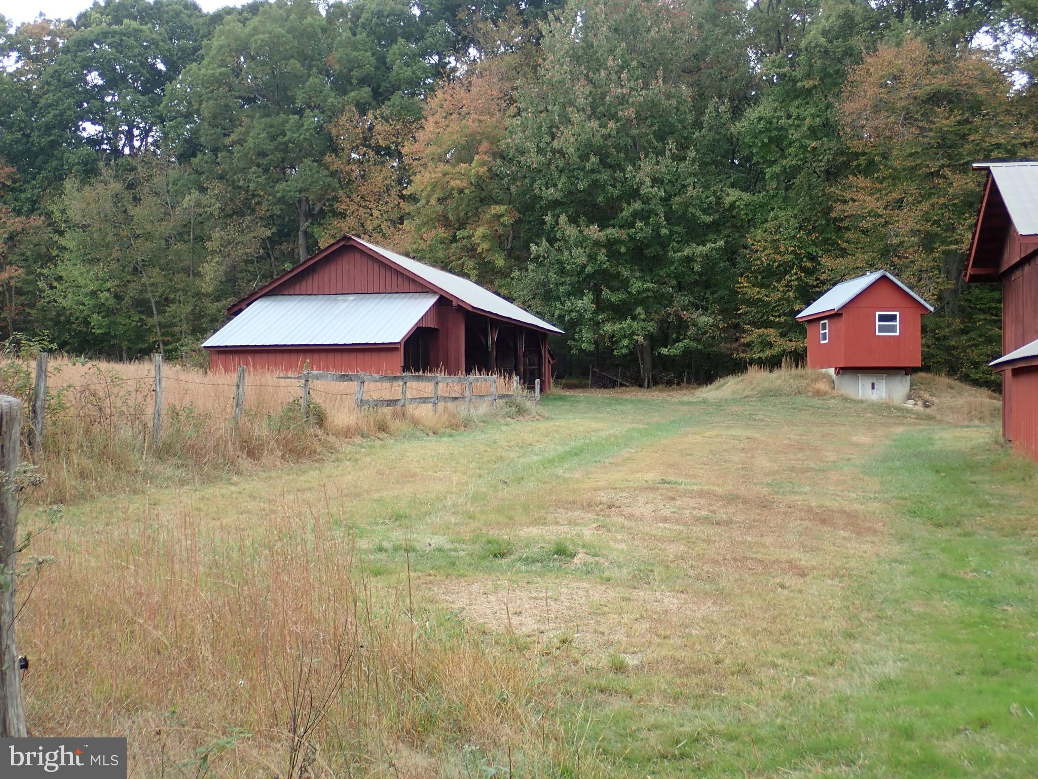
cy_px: 390
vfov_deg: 31.5
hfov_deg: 41.2
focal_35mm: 46
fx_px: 1379
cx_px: 519
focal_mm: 8.41
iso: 100
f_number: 3.1
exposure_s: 1/160
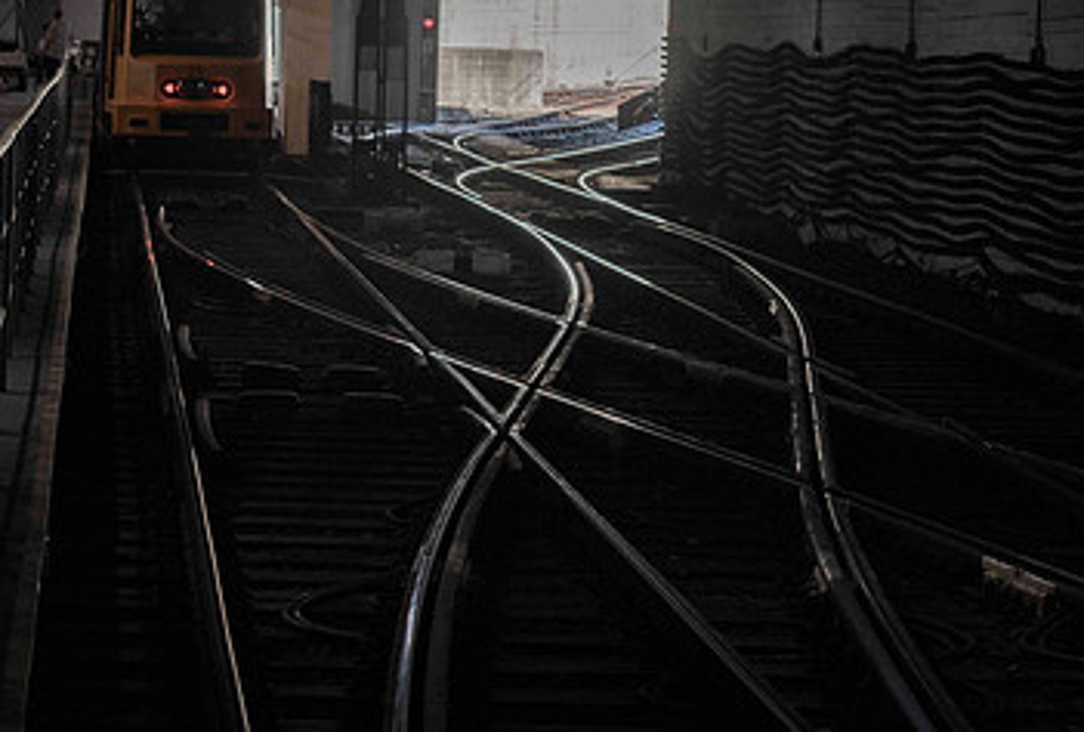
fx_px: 4413
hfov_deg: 14.0
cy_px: 139
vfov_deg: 9.5
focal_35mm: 146
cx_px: 452
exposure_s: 1/125
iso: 100
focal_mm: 62
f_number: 4
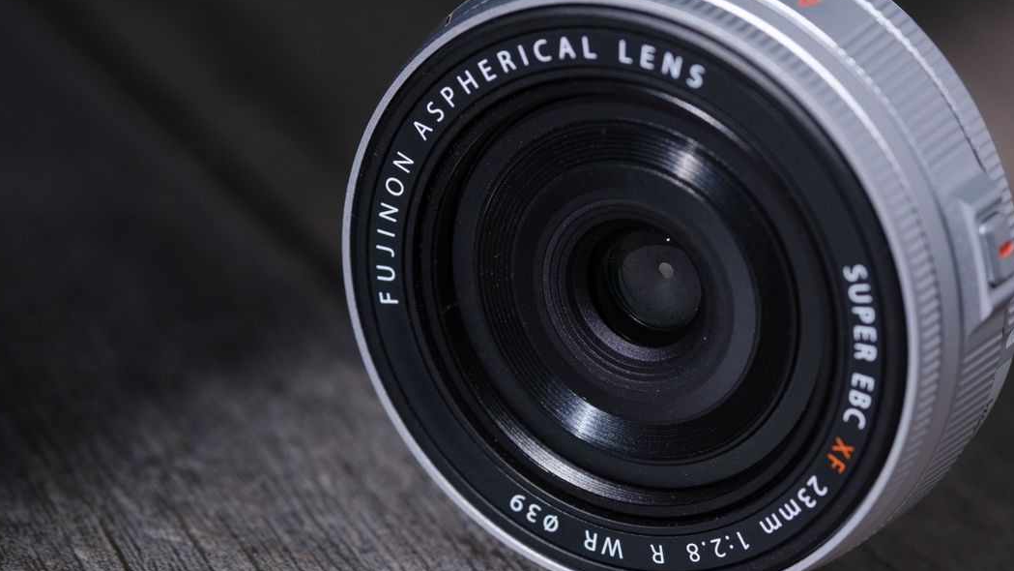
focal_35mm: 192
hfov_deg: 11.2
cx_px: 662
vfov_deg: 6.3
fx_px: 5162
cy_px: 359
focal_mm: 90
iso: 160
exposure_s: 1/250
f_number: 4
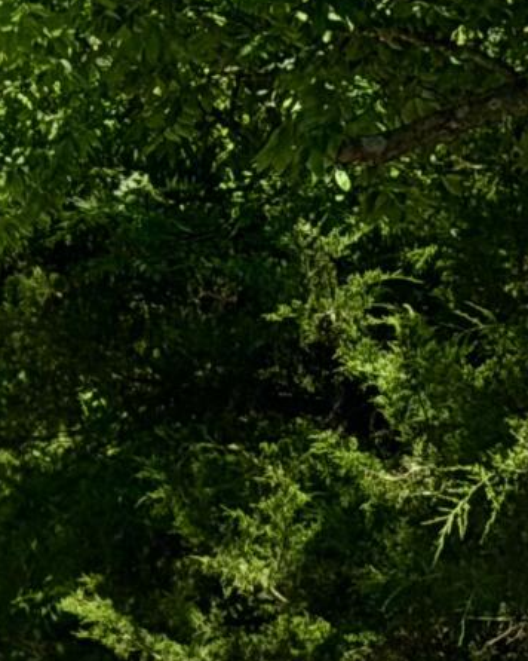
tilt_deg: -2.2
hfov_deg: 4.7
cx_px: -877
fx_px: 6173
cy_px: 1104
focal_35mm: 316
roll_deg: -0.9
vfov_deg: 6.0
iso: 64
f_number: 1.78
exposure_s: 1/6024
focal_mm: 6.76
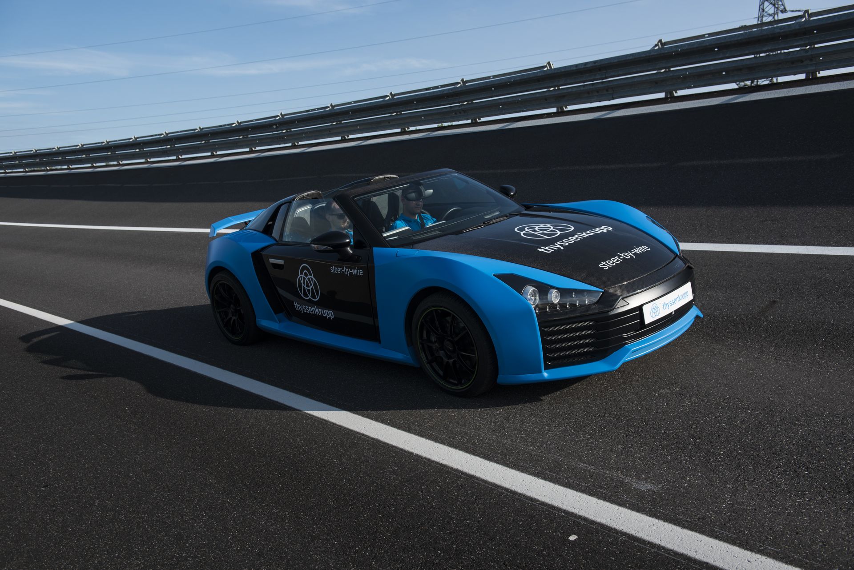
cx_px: 427
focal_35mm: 32
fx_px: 759
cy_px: 285
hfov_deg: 58.7
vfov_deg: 41.2
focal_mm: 32
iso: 100
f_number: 5.6
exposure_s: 1/500
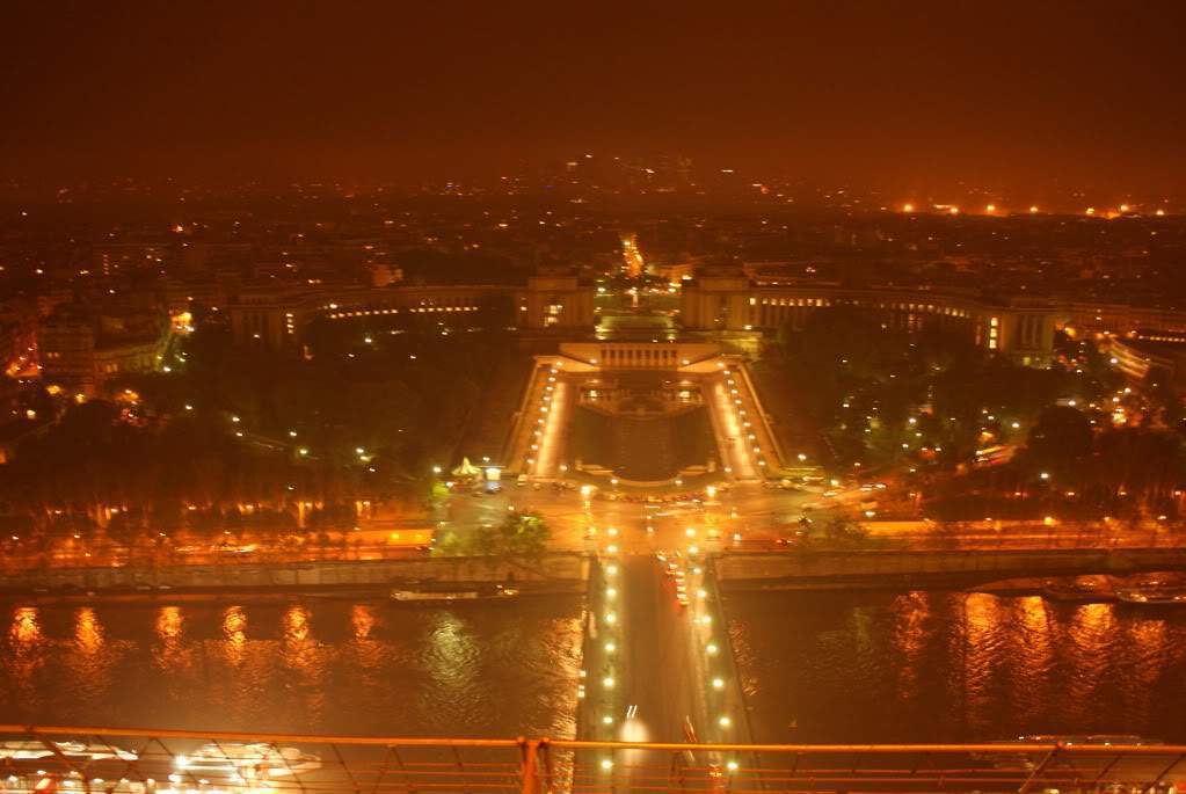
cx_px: 593
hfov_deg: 61.9
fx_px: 990
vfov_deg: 43.7
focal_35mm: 30
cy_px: 397
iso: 400
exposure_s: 1/1.25
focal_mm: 20
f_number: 4
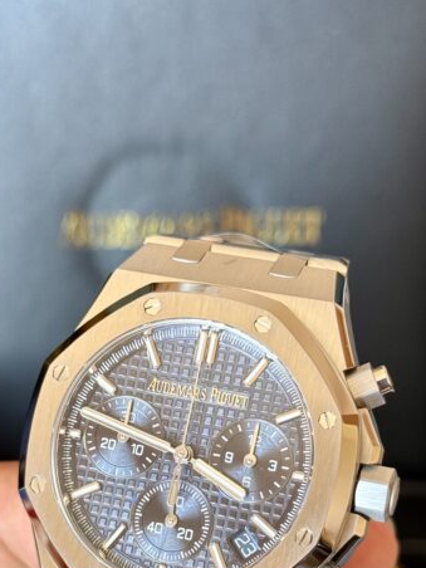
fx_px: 1395
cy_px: 461
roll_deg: +2.5
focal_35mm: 85
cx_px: 182
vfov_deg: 22.7
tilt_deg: -41.9
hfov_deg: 17.4
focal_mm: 6.76
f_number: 1.78
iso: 100
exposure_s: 1/94
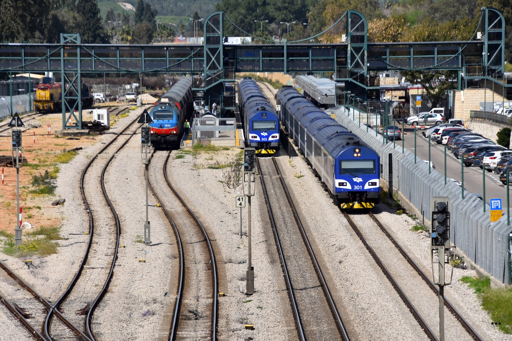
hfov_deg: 7.4
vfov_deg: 5.0
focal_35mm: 278
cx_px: 256
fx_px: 3946
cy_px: 170
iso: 400
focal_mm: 185
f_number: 7.1
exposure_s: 1/2000
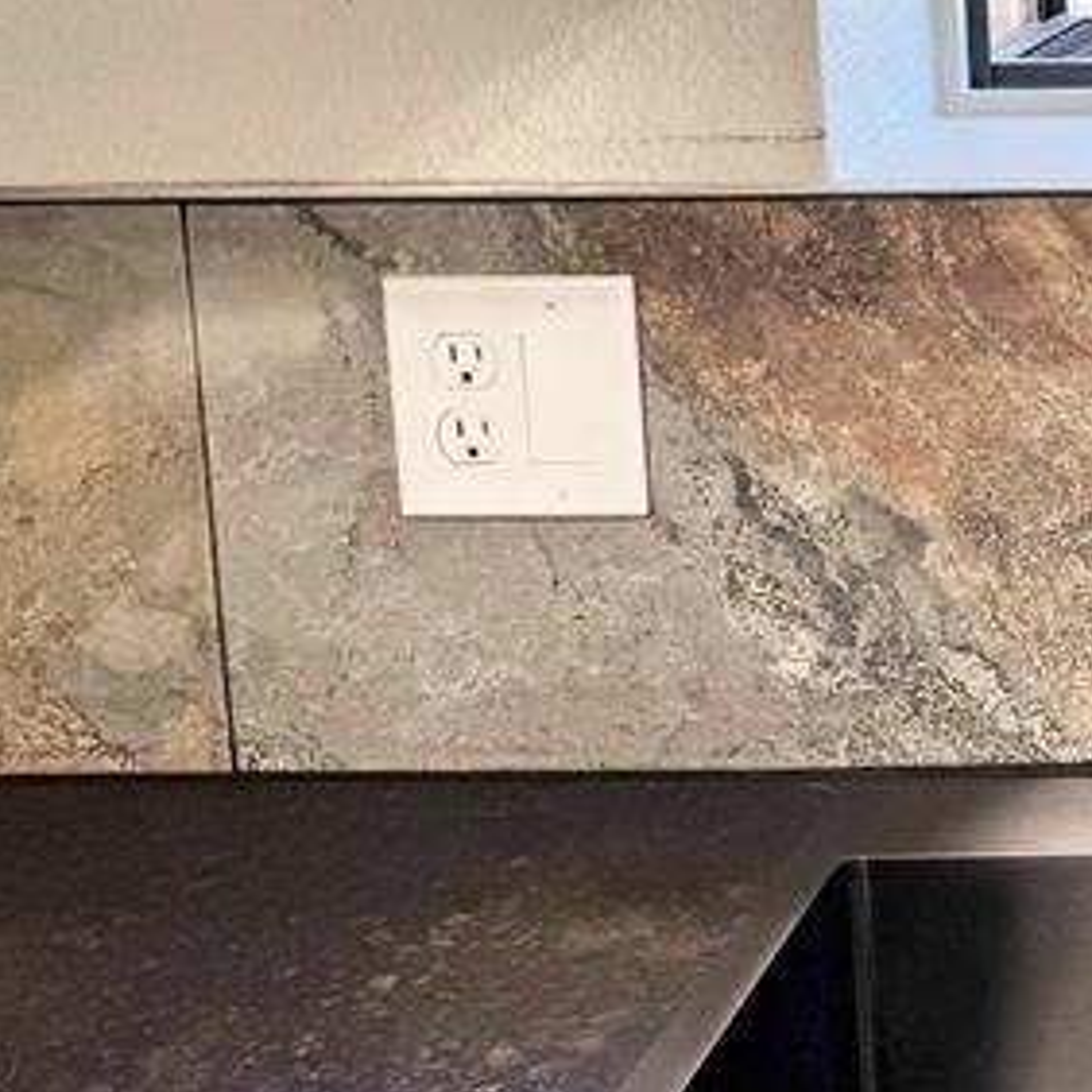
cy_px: 50
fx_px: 2748
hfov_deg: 19.5
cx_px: 1657
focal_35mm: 77
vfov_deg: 21.8
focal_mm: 6.76
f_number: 1.78
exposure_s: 1/120
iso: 80
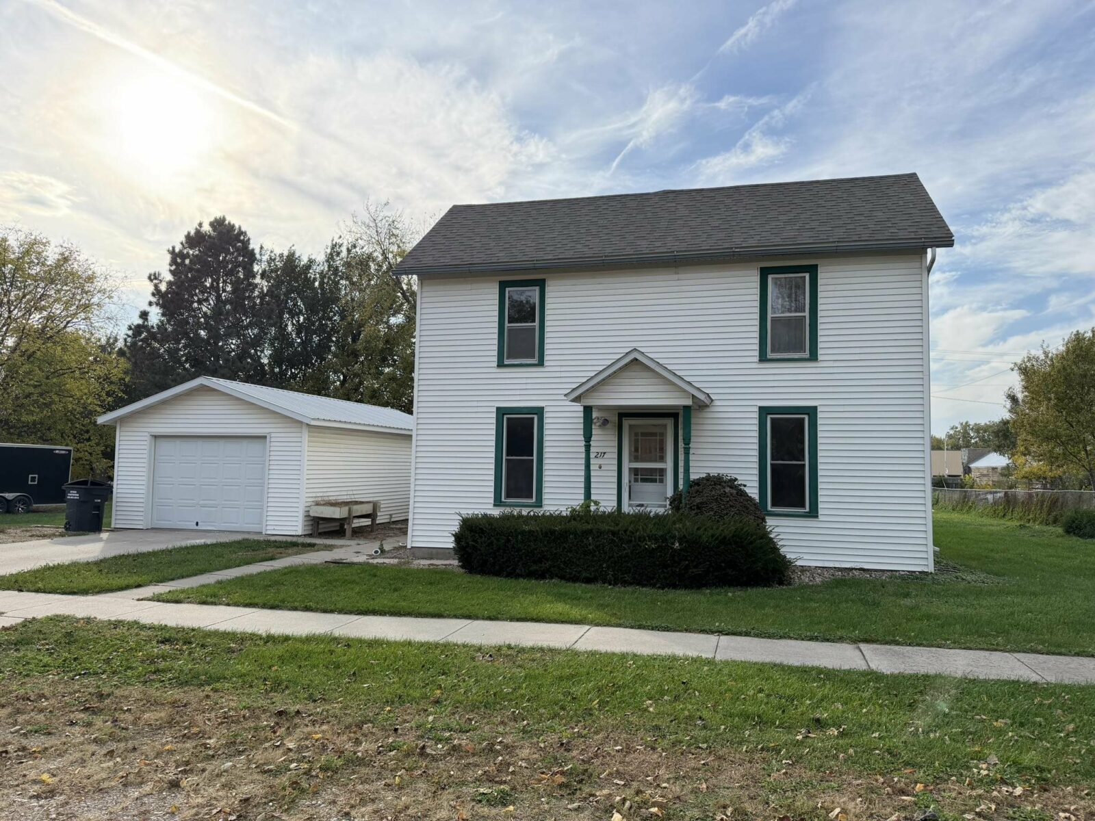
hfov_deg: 71.6
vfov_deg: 56.8
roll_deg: -0.4
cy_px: 410
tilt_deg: +3.7
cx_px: 548
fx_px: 759
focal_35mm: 24
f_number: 1.78
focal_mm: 6.76
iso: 100
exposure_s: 1/2169
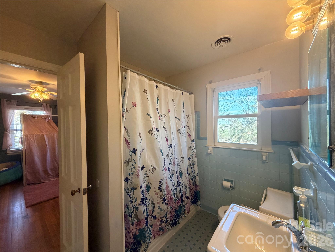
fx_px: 135
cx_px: 168
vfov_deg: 85.7
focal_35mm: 14
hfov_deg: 102.1
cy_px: 126
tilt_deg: -0.5
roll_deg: +1.2
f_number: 2.2
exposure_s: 1/120
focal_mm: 2.22
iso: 320
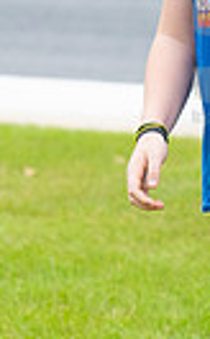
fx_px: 5169
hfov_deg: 2.3
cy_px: 35
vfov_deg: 3.7
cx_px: 271
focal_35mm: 562
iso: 640
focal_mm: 125
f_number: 4.5
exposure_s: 1/1250
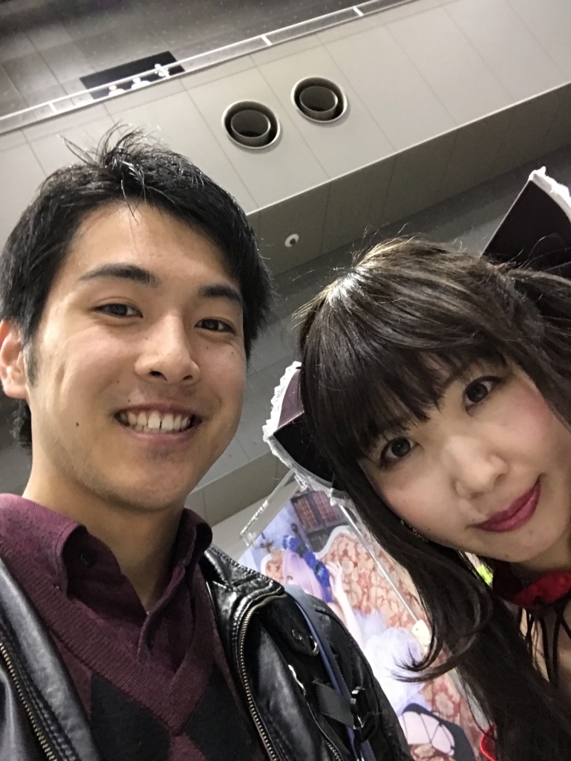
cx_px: 286
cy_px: 380
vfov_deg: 56.8
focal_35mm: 32
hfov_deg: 44.2
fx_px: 703
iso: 200
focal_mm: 2.87
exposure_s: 1/25
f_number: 2.2
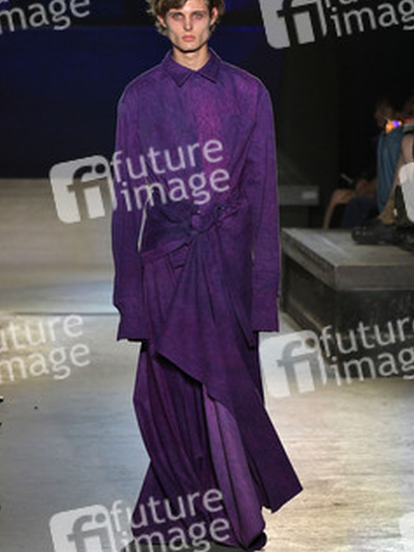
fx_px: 4194
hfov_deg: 5.7
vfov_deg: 7.5
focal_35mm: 263
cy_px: 269
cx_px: 190
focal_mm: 180
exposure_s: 1/400
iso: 2500
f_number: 7.1
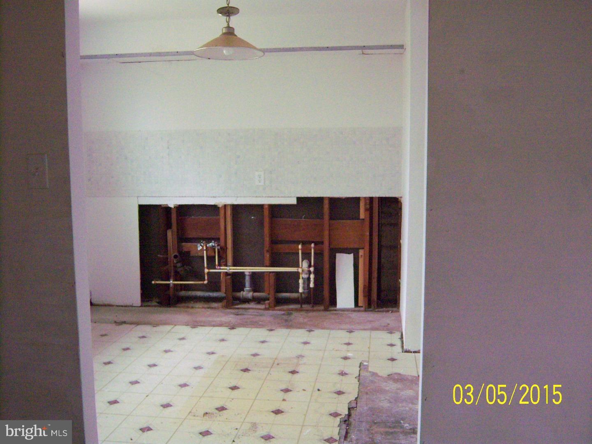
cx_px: 296
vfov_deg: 39.7
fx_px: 616
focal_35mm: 36
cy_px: 222
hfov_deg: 51.4
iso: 800
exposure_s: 1/80
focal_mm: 7.5
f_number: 2.8
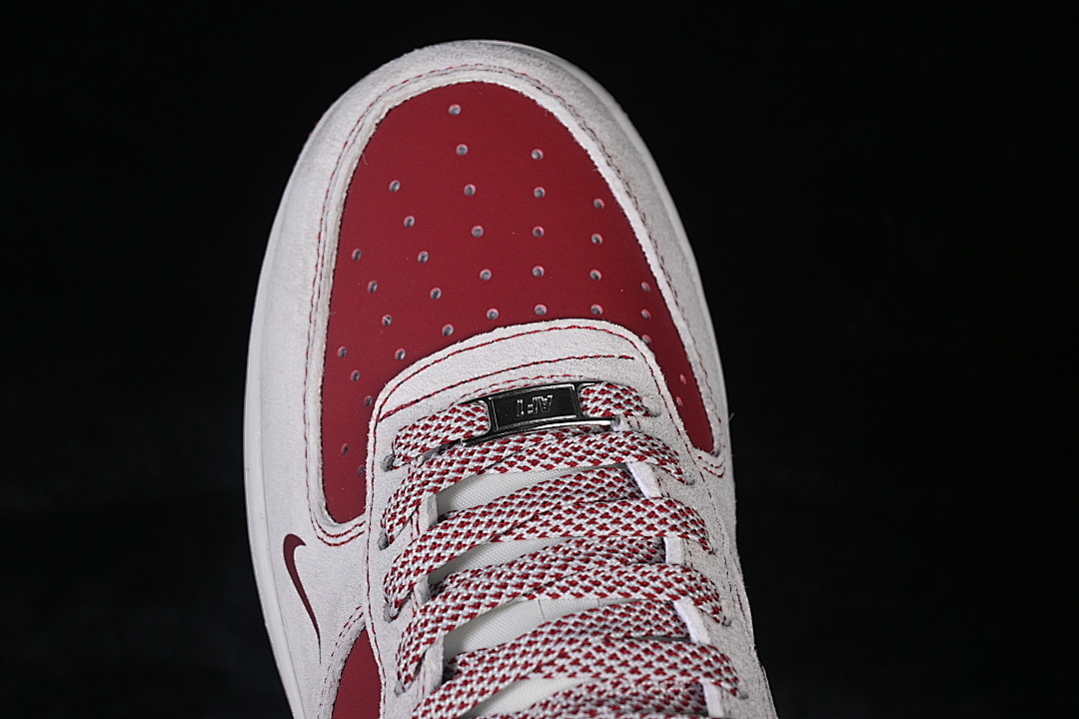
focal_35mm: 75
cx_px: 540
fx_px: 2248
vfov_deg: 18.2
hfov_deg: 27.0
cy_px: 360
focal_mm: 50
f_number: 7.1
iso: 160
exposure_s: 1/80
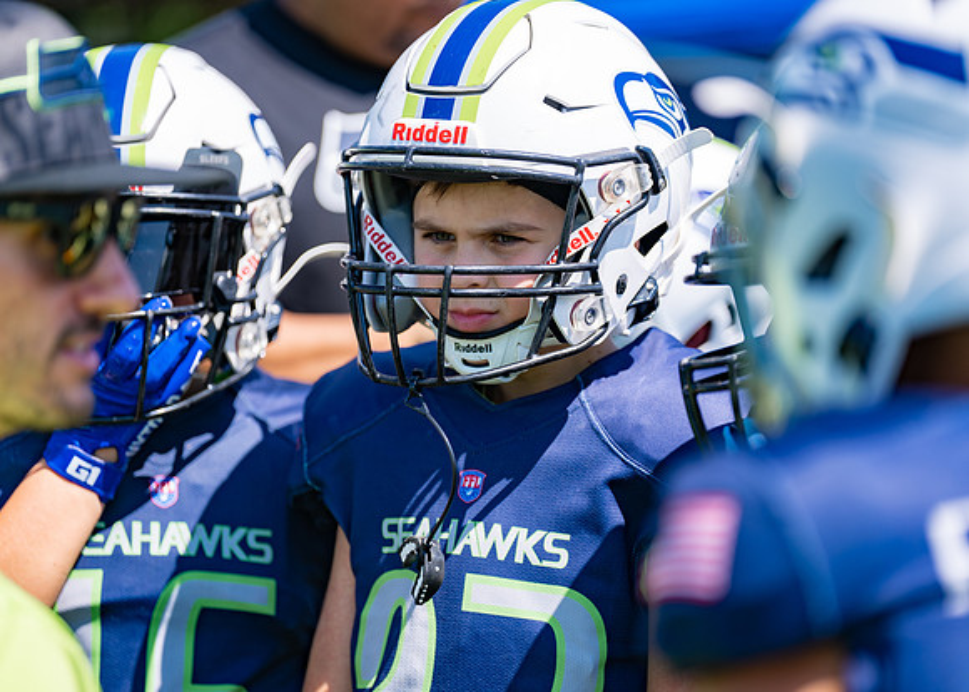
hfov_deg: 12.3
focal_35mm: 164
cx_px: 484
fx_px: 4505
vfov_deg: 8.8
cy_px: 346
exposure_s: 1/1250
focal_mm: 156
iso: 100
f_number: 2.8
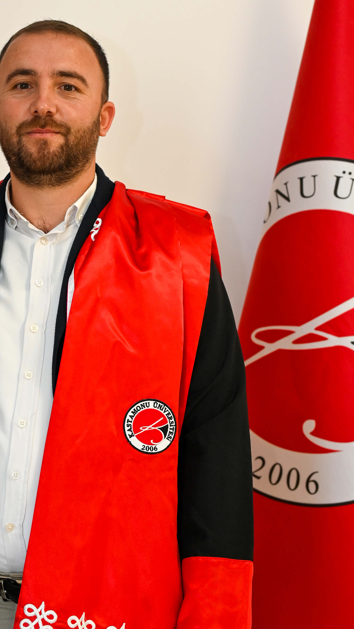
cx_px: 56
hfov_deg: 13.1
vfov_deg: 23.1
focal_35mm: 92
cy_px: 231
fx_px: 1535
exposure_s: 1/60
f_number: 4
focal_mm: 50
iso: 450
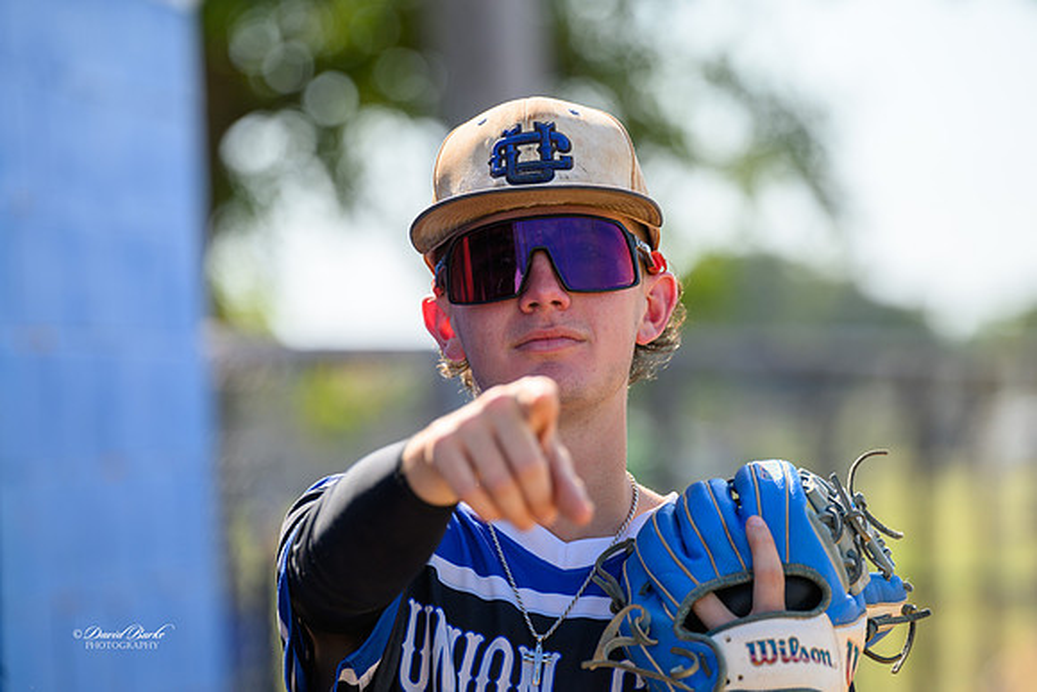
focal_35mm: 200
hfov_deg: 10.3
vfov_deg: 6.9
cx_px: 518
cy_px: 346
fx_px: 5762
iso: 72
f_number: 4
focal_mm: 200
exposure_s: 1/400
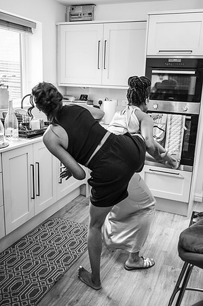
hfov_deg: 37.8
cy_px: 153
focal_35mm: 35
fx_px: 297
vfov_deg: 54.5
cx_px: 102
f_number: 2.2
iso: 360
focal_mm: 35
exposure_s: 1/200
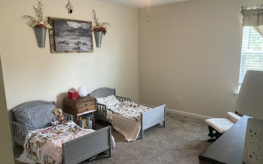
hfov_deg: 61.2
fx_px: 222
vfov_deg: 40.5
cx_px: 132
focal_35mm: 31
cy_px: 94
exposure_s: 1/60
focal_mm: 3
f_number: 1.8
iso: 200
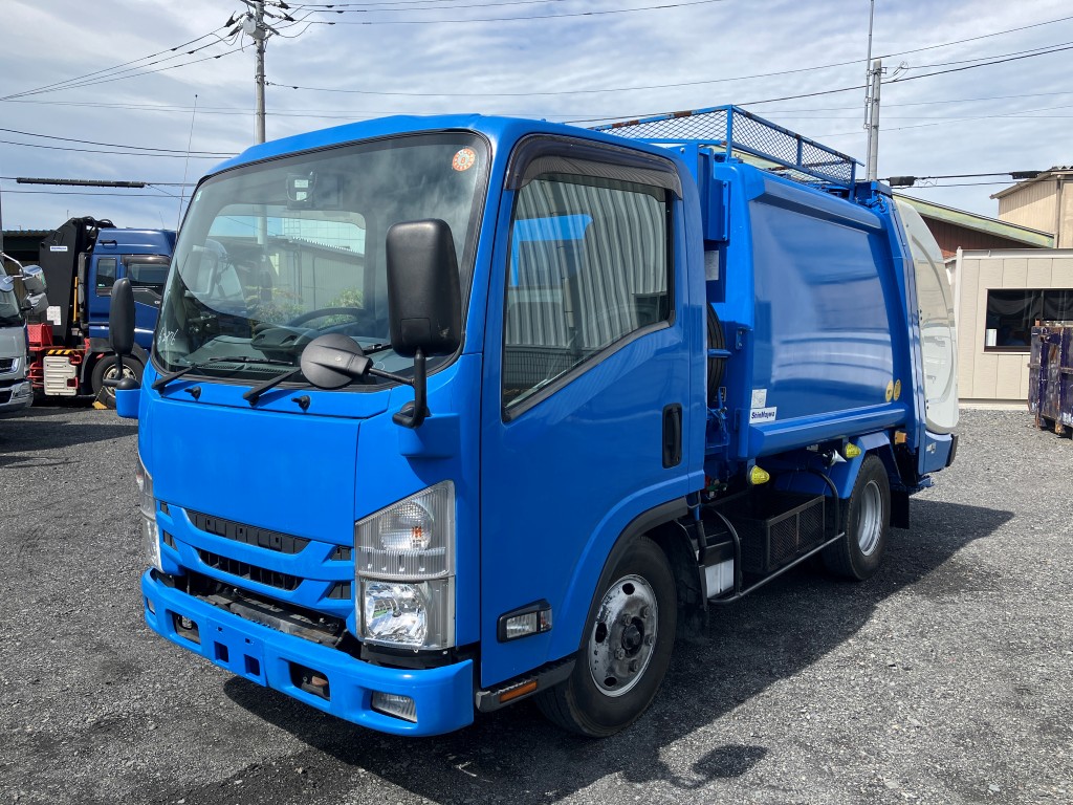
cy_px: 402
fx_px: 868
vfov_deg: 49.7
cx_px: 536
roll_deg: +0.4
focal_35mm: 28
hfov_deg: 63.4
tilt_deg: -5.1
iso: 32
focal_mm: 3.99
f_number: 1.8
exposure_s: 1/1245
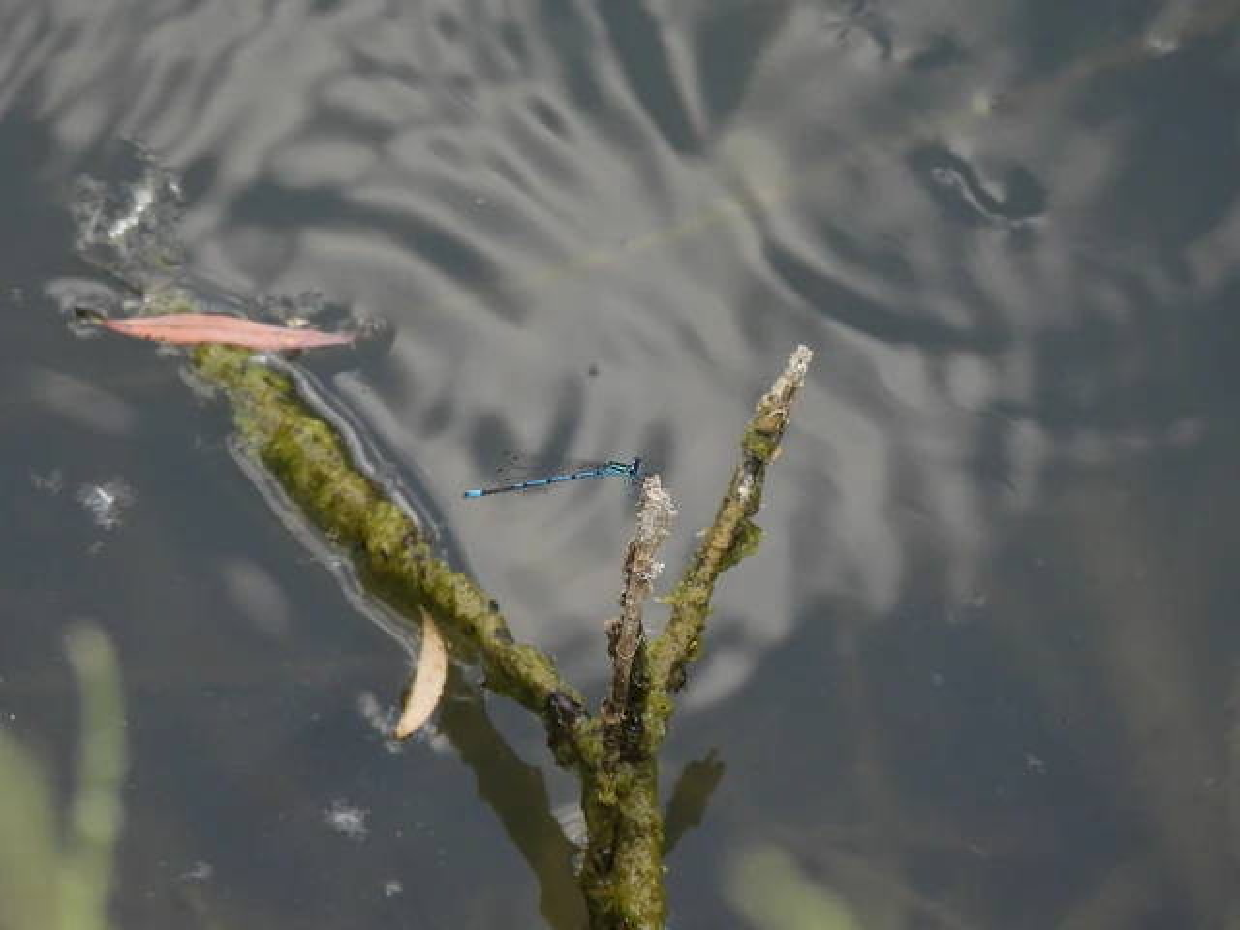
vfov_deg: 2.5
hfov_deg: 3.3
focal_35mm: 600
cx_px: 620
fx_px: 21493
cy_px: 465
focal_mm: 107
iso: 100
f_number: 5
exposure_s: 1/100
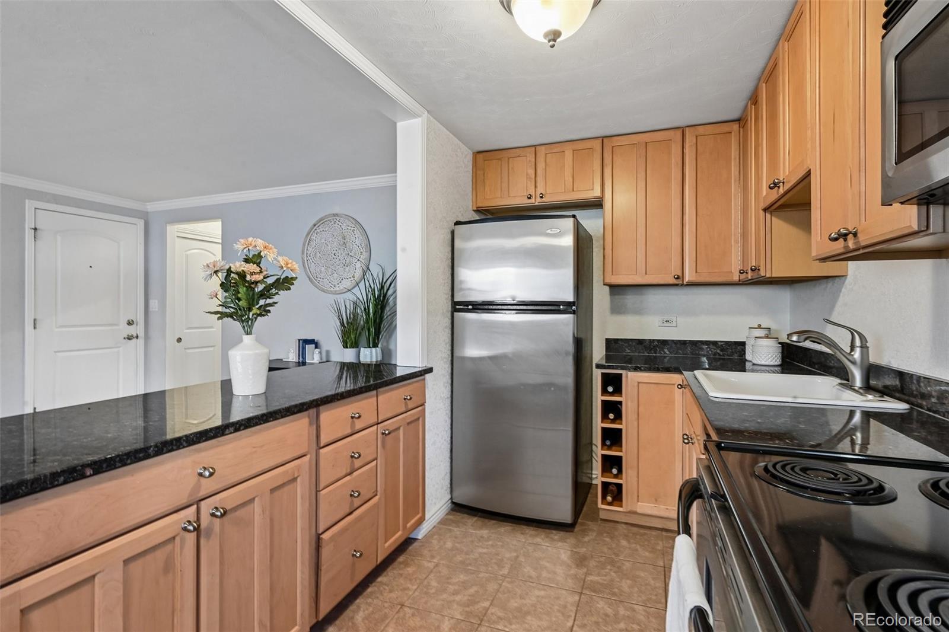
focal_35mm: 17
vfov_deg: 70.4
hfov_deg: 93.3
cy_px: 316
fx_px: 448
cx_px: 474
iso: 400
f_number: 11
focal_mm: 17
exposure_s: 1/5
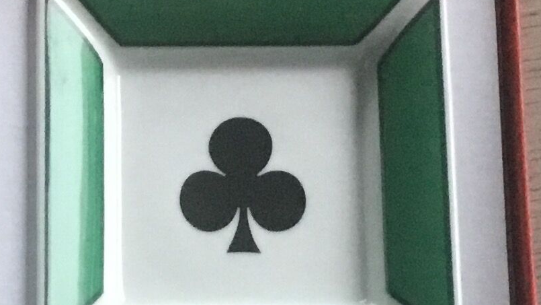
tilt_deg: -64.6
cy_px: 331
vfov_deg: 8.8
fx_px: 1965
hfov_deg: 15.5
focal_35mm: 137
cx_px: 93
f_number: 2.4
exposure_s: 1/33
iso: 250
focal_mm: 3.3
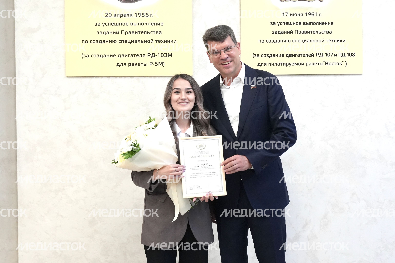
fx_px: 560
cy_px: 132
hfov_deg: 38.9
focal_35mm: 51
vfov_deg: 26.5
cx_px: 198
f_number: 5.6
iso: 3200
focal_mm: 34
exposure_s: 1/160
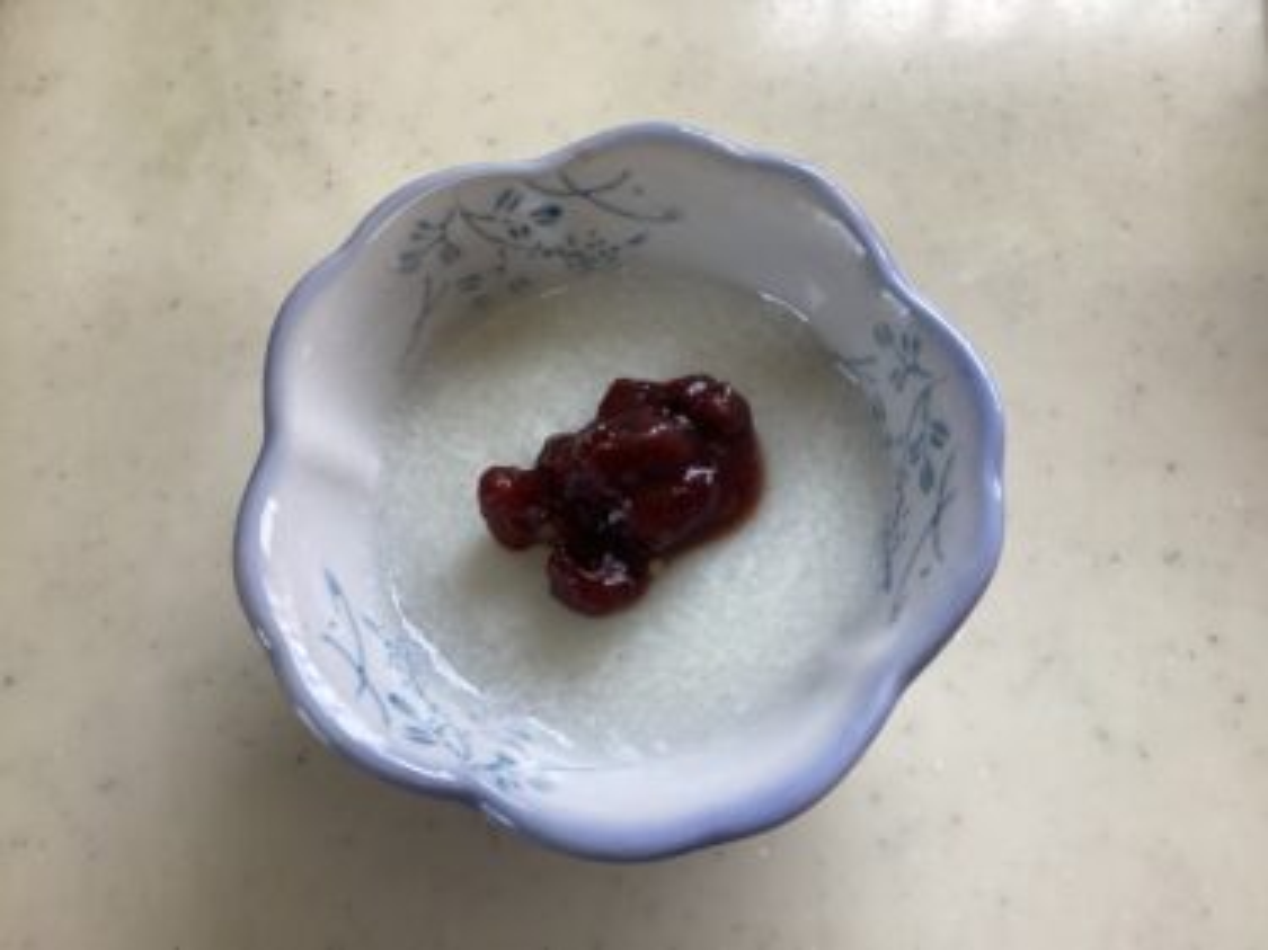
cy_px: 475
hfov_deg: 58.4
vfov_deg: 45.4
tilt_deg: -71.7
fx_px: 1135
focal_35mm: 31
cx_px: 634
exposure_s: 1/120
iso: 80
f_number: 2.4
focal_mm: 3.3
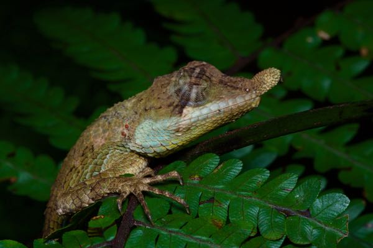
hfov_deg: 13.7
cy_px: 124
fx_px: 1553
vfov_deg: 9.1
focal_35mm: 150
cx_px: 186
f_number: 16
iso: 200
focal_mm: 100
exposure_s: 1/160
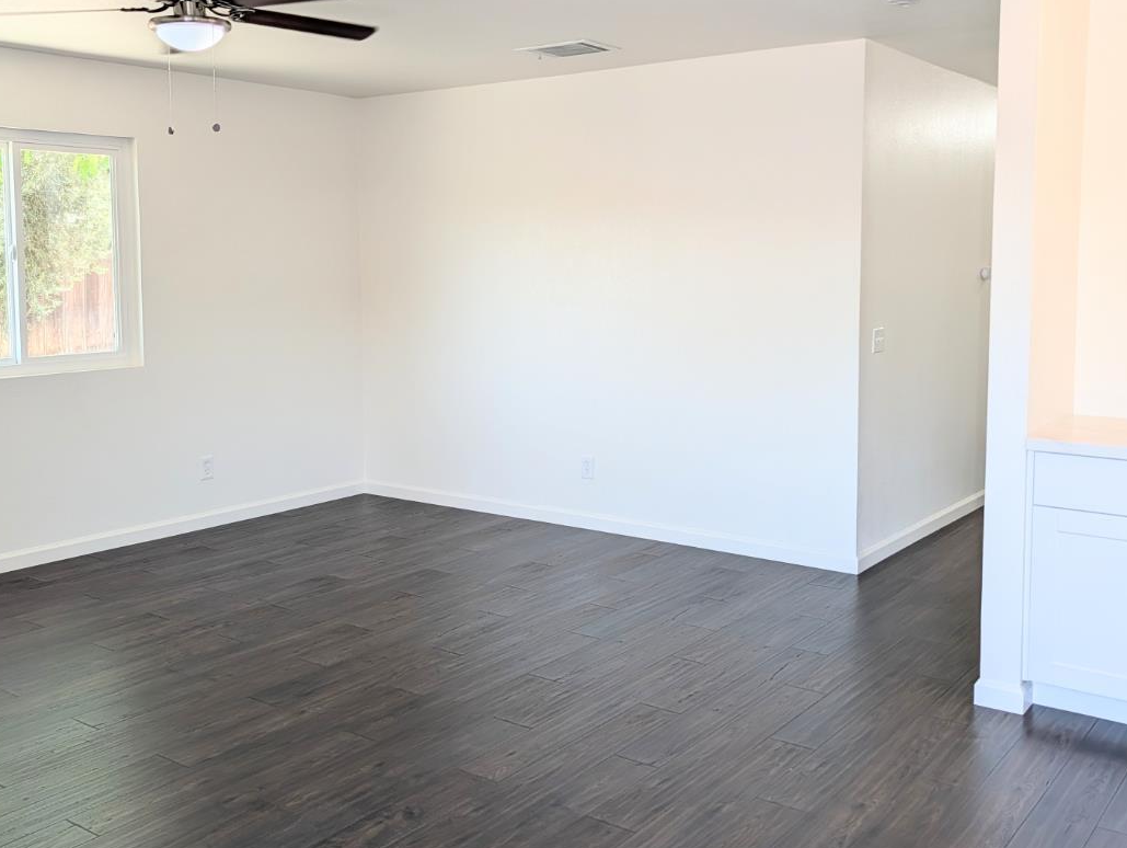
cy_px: 351
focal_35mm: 35
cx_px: 562
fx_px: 1141
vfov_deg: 40.6
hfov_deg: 52.6
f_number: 1.68
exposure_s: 1/186
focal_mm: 6.9
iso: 20
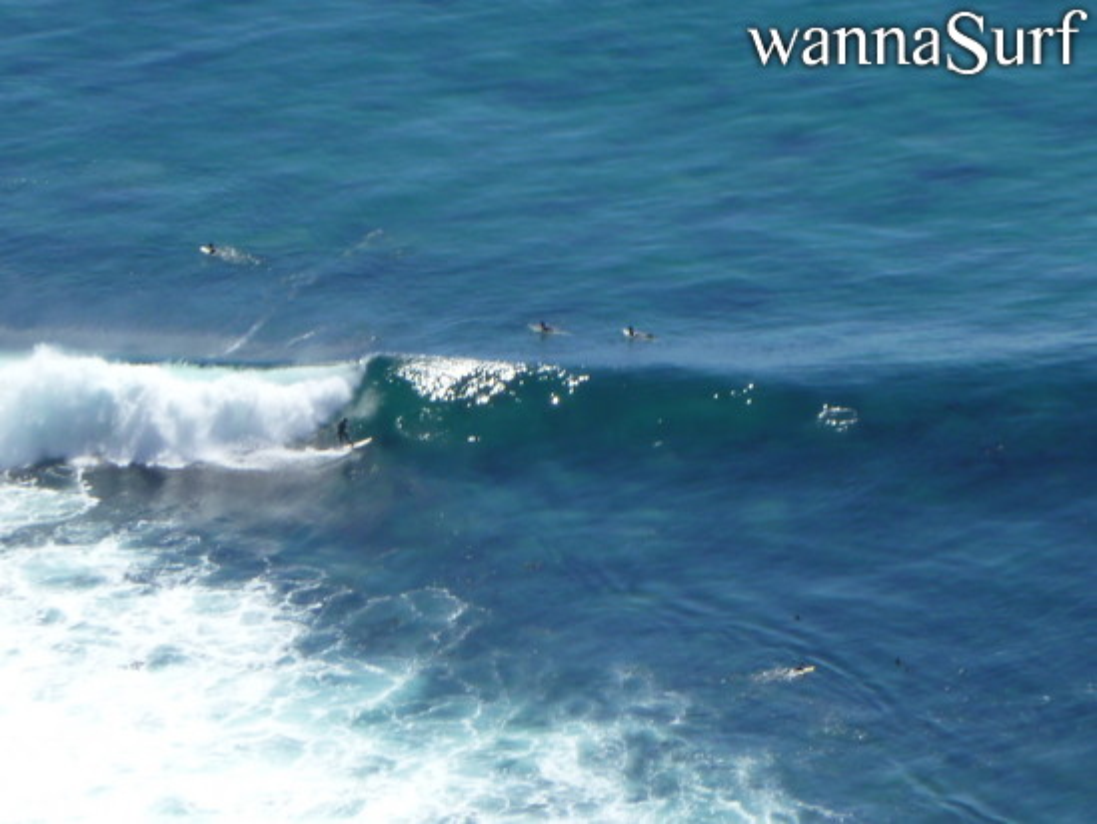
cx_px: 548
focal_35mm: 378
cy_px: 412
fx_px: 11982
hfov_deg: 5.2
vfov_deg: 3.9
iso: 80
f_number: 5.9
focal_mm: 40
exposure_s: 1/320
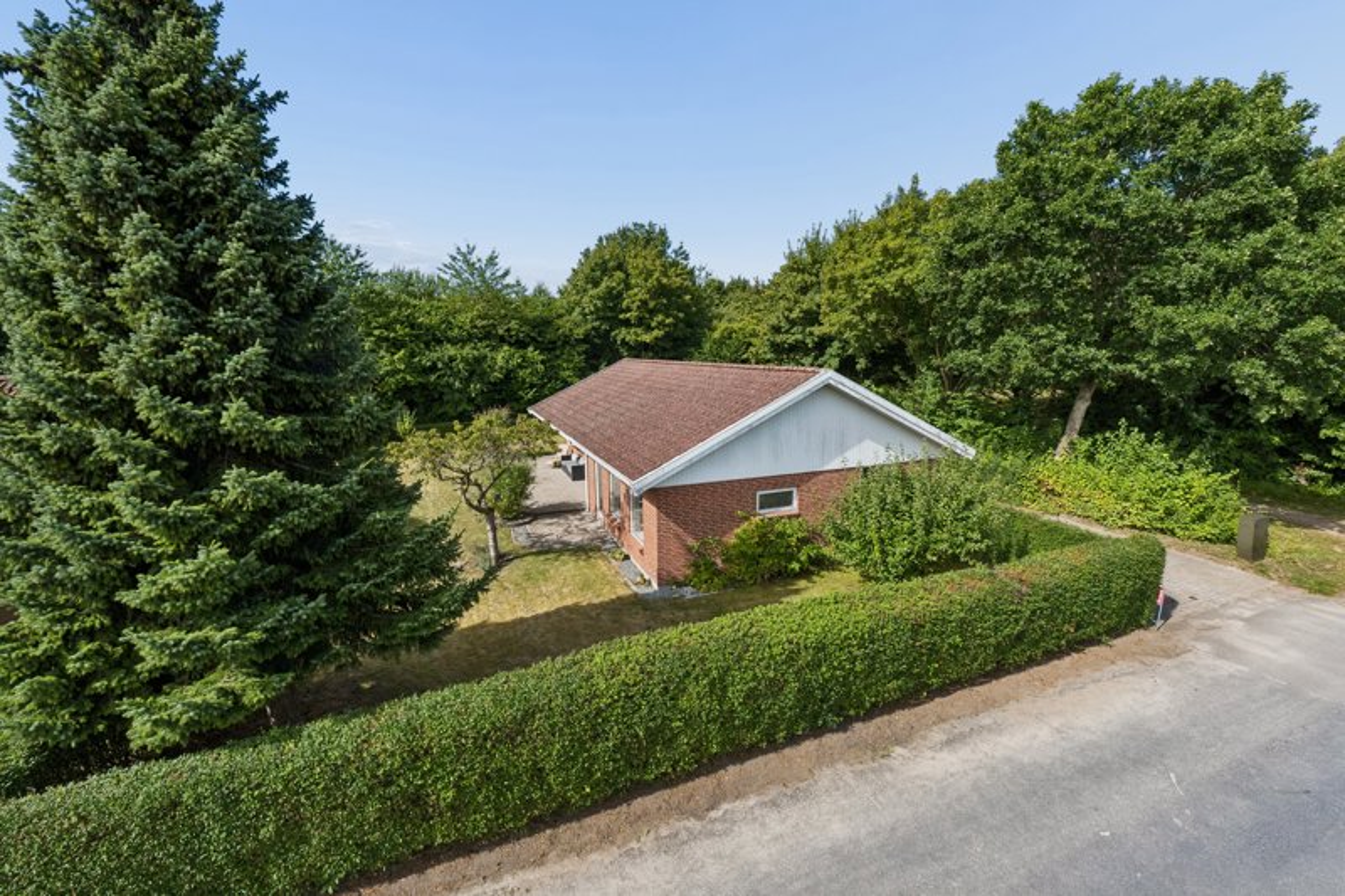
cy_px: 448
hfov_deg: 100.4
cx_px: 672
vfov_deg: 77.3
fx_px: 560
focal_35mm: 15
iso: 250
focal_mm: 10
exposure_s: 1/1000
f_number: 8
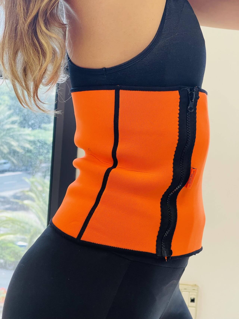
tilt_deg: -6.0
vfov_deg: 30.3
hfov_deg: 22.9
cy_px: 160
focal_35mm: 64
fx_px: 589
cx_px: 120
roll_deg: -4.0
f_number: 2.2
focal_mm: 7.5
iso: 160
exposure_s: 1/121
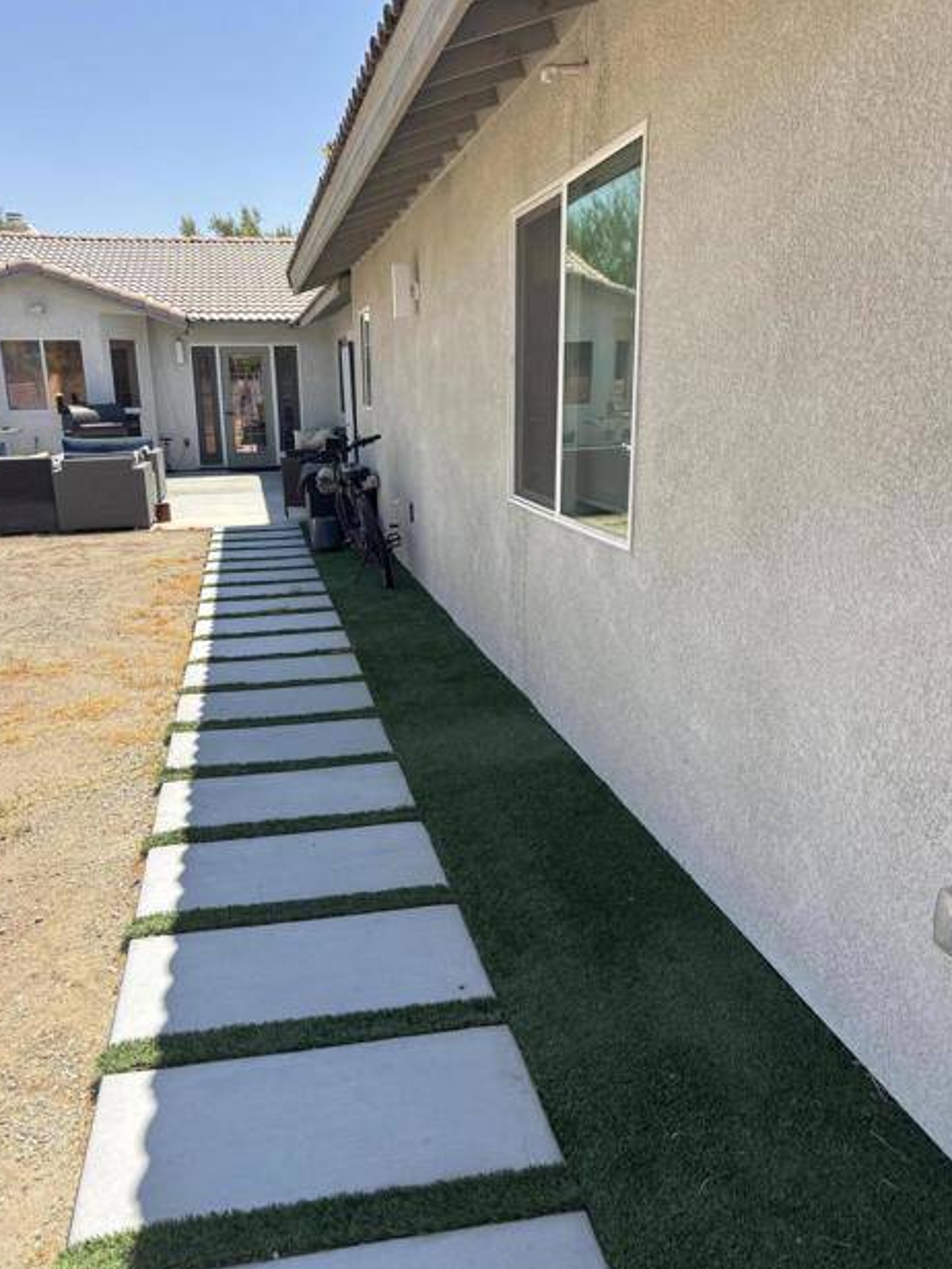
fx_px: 990
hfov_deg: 51.3
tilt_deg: -15.1
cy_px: 657
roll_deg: +0.3
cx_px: 464
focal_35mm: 27
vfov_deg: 65.3
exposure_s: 1/1721
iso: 50
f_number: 1.6
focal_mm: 5.96
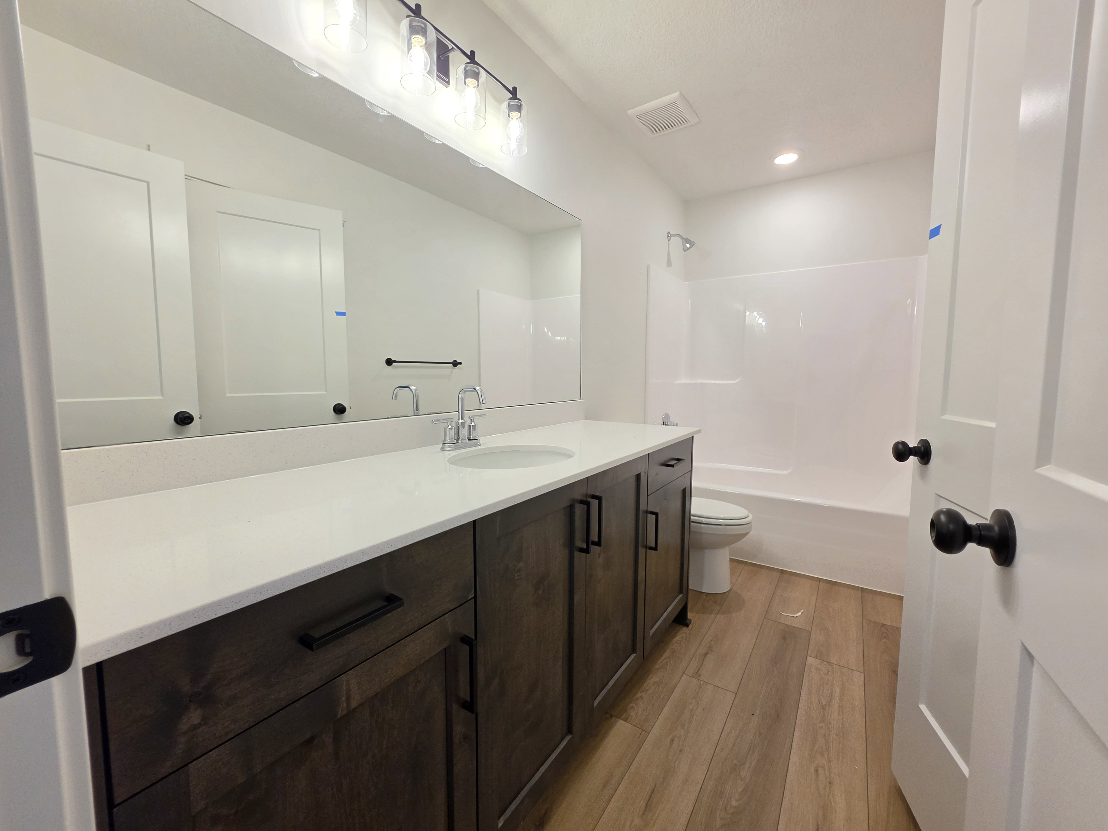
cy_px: 416
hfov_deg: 106.2
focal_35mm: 13
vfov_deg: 89.9
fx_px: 416
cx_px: 554
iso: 80
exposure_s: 1/120
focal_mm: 2.2
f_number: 1.9
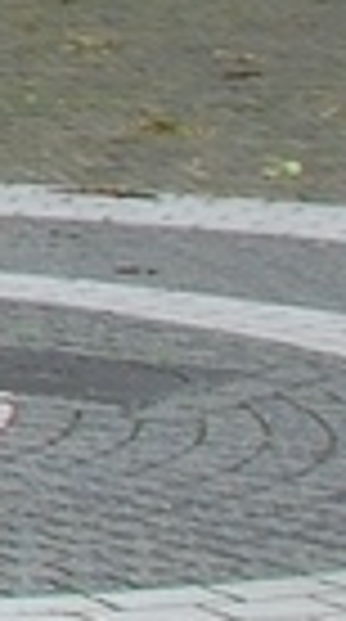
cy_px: -1069
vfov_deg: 6.9
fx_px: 4726
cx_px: -2557
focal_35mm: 288
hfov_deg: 3.1
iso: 200
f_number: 6.3
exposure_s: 1/60
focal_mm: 18
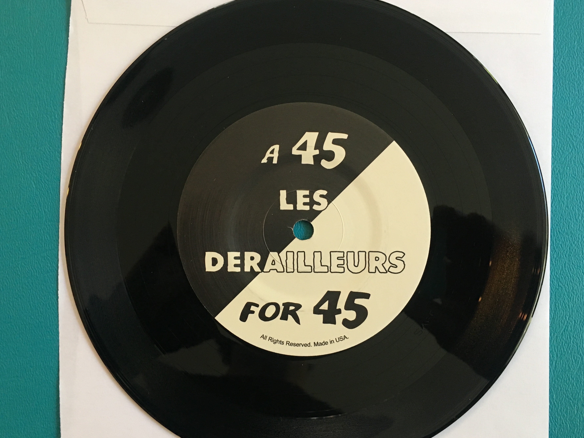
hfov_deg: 55.3
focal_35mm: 33
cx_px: 268
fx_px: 557
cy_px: 230
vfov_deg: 42.9
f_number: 2.2
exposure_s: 1/30
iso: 125
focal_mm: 4.15
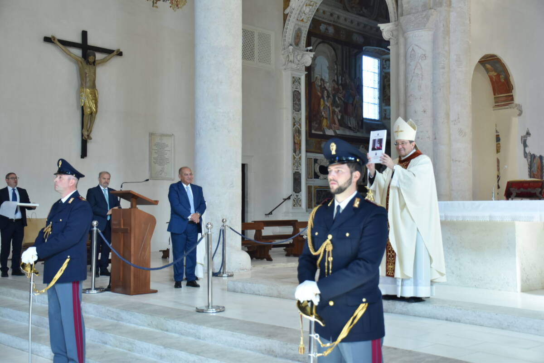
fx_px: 612
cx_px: 272
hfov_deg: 47.9
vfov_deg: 33.0
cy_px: 182
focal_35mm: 40
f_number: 4
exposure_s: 1/50
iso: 800
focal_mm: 27
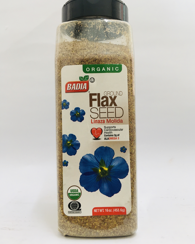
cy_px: 114
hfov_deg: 47.1
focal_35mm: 31
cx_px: 100
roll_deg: -1.5
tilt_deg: +2.6
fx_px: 224
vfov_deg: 57.1
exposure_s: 1/30
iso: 64
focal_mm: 4.15
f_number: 2.2
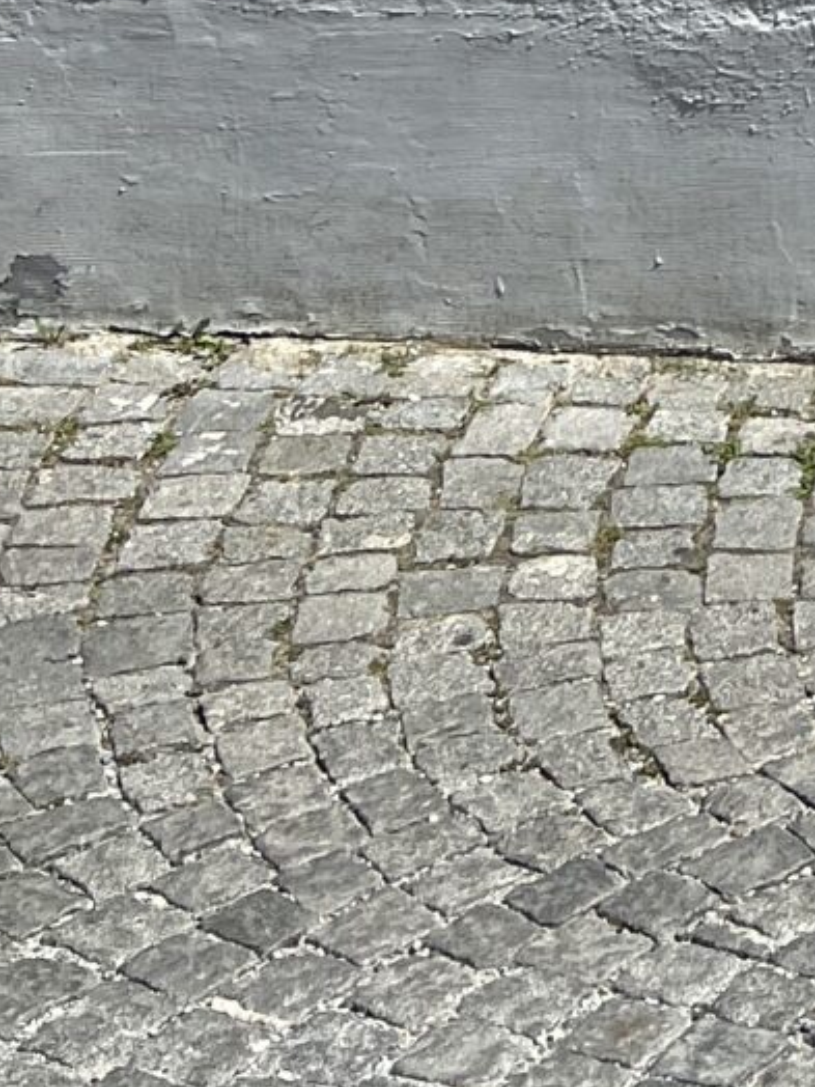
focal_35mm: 127
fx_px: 3987
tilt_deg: +1.3
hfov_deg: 10.3
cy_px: -1128
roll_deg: +0.5
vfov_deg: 13.3
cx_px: 1858
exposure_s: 1/6211
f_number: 1.5
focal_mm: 5.7
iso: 50
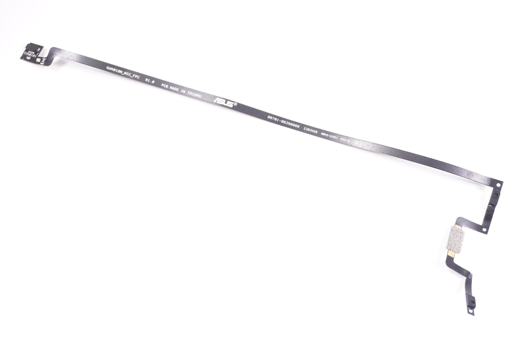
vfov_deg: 26.4
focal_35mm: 51
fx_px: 736
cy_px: 173
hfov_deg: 38.9
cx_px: 260
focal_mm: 34
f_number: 5.6
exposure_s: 1/250
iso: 1250
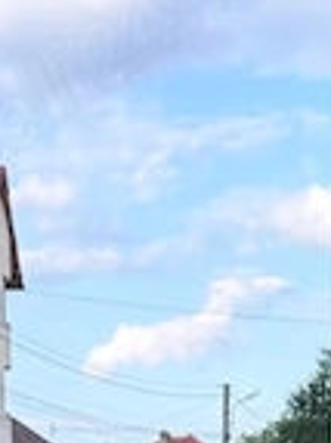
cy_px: 1115
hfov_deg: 11.0
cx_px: 204
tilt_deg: -16.9
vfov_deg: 11.6
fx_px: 1711
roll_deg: -0.3
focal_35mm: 134
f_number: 1.78
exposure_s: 1/788
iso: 100
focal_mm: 6.76
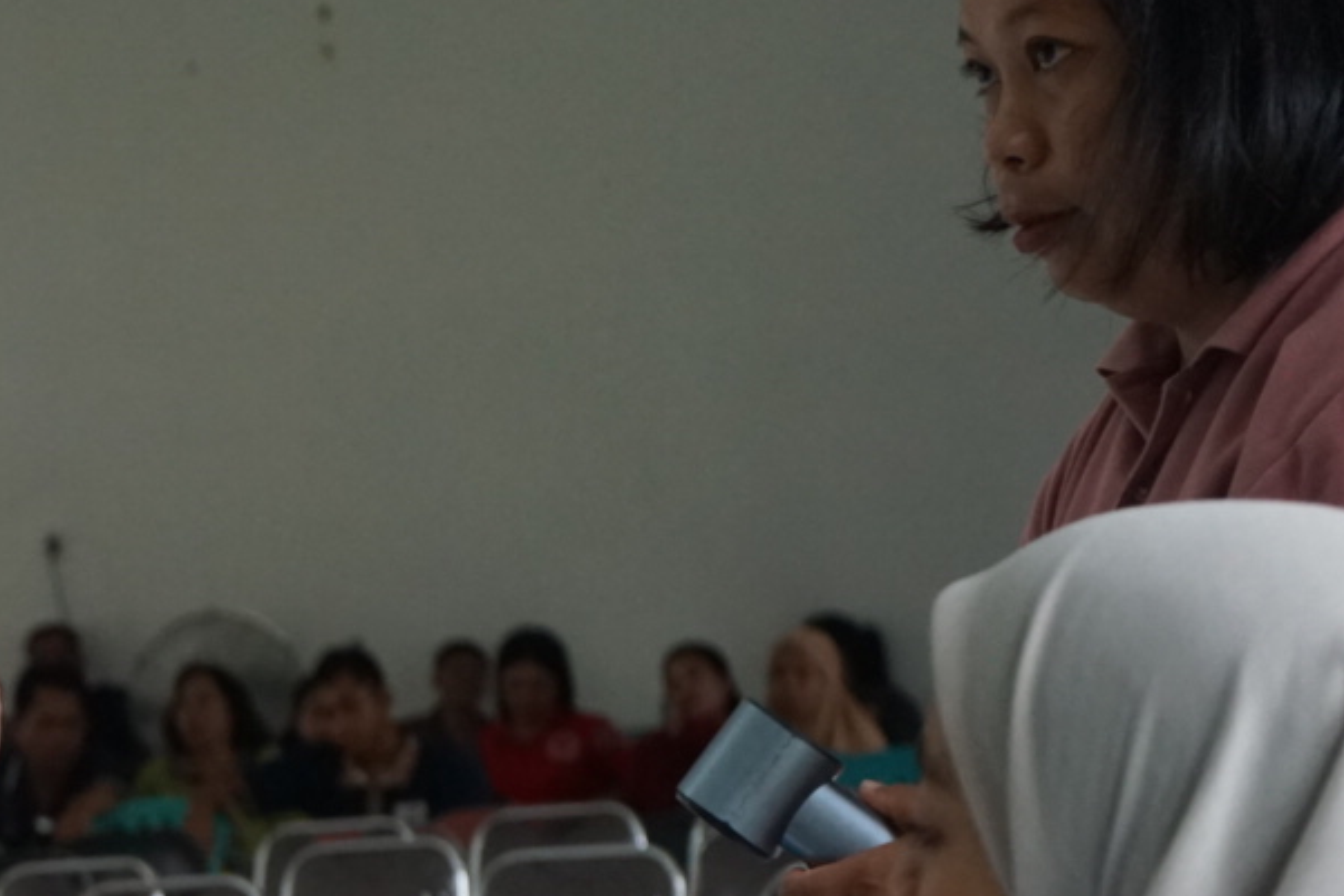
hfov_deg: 17.0
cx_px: -434
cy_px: 706
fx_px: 4219
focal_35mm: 113
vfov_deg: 12.1
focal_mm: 42
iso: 1600
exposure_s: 1/160
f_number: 4.5
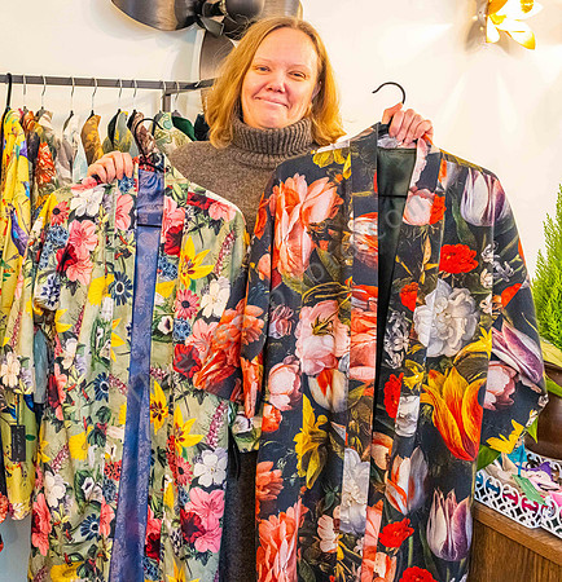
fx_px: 777
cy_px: 281
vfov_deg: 41.1
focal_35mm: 42
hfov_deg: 38.3
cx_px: 111
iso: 5000
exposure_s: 1/100
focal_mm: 31
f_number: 5.6
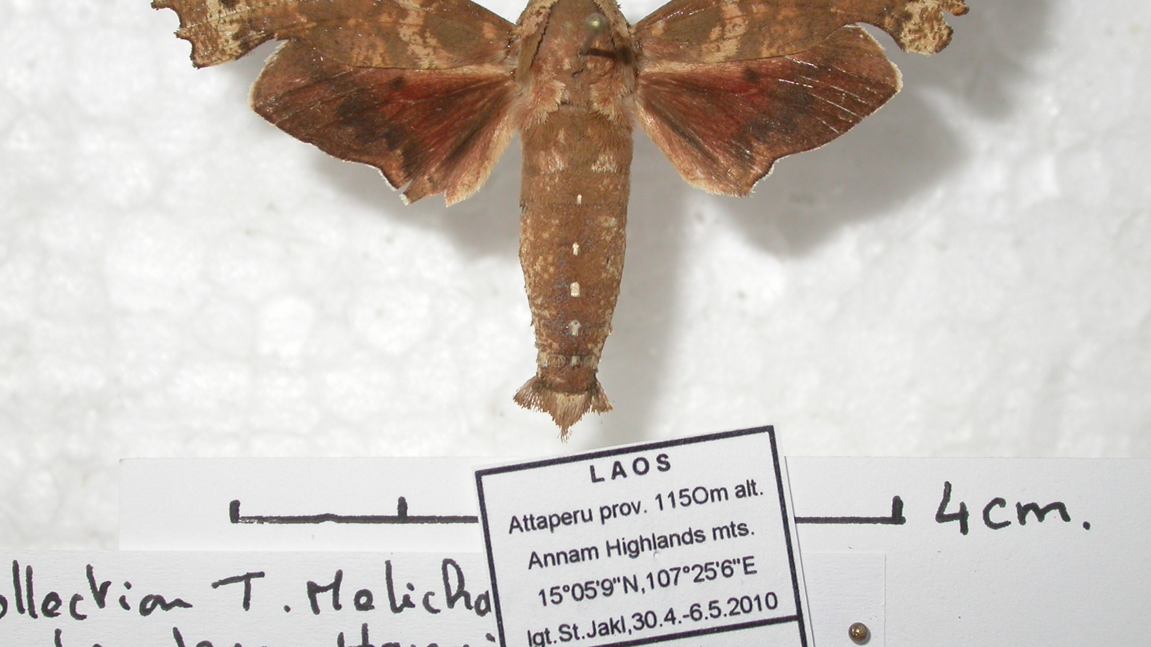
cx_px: 579
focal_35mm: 101
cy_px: 265
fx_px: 3082
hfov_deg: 21.2
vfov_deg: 12.0
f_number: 3.8
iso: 100
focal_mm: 19.1
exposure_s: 1/60.3
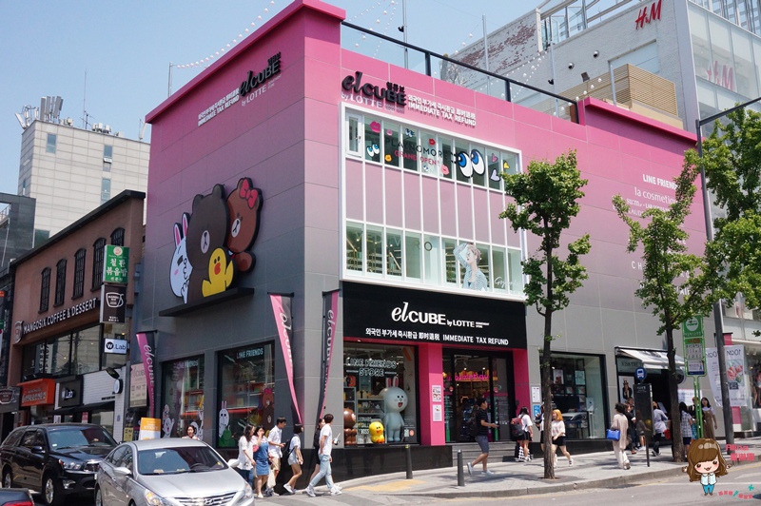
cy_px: 253
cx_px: 380
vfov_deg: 34.2
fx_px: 824
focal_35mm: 39
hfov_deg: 49.6
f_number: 11
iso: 1600
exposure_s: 1/2000
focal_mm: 26
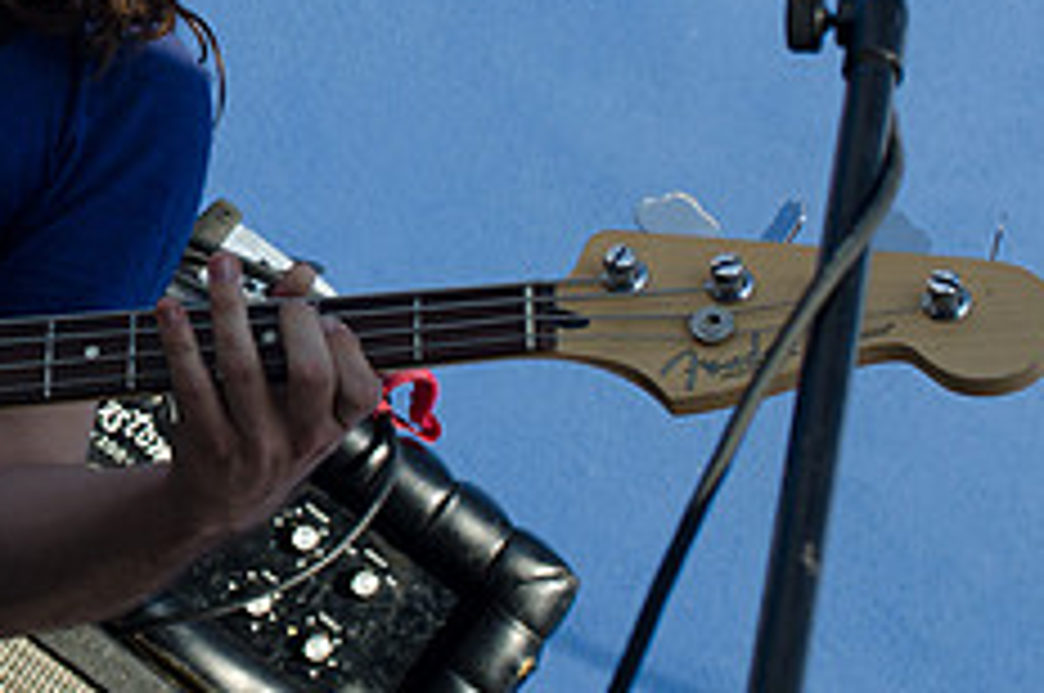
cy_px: 45
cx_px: -86
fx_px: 4344
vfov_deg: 9.1
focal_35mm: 150
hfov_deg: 13.4
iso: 100
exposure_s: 1/250
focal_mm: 40
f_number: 7.1
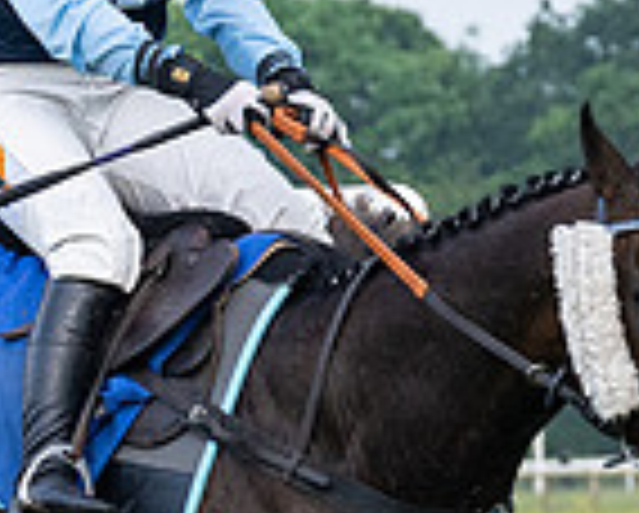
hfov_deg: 3.6
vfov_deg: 2.9
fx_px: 10302
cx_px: 429
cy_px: 335
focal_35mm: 544
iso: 800
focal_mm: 70
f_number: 4
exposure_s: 1/1600
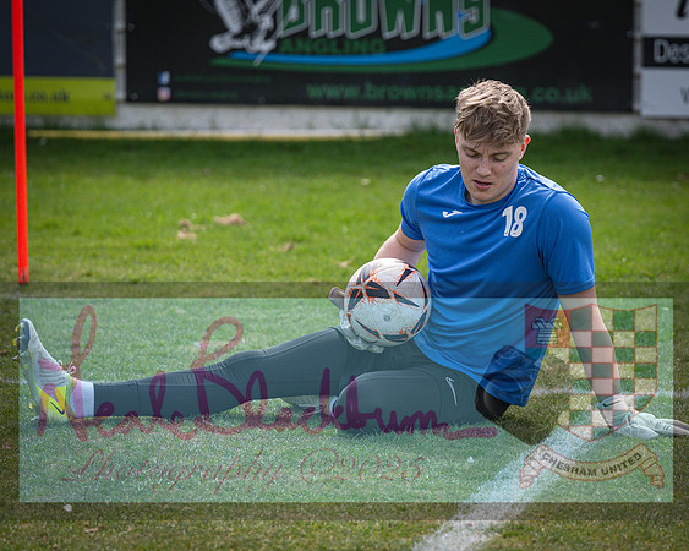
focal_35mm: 194
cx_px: 366
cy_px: 287
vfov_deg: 7.9
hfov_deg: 9.9
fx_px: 3963
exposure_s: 1/2500
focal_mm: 110
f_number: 2.8
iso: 200
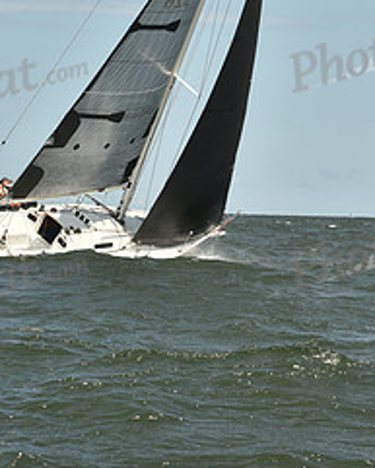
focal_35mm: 185
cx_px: 189
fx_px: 2565
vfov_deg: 10.3
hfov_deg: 8.4
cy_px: -31
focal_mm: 82
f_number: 9
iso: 250
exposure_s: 1/800
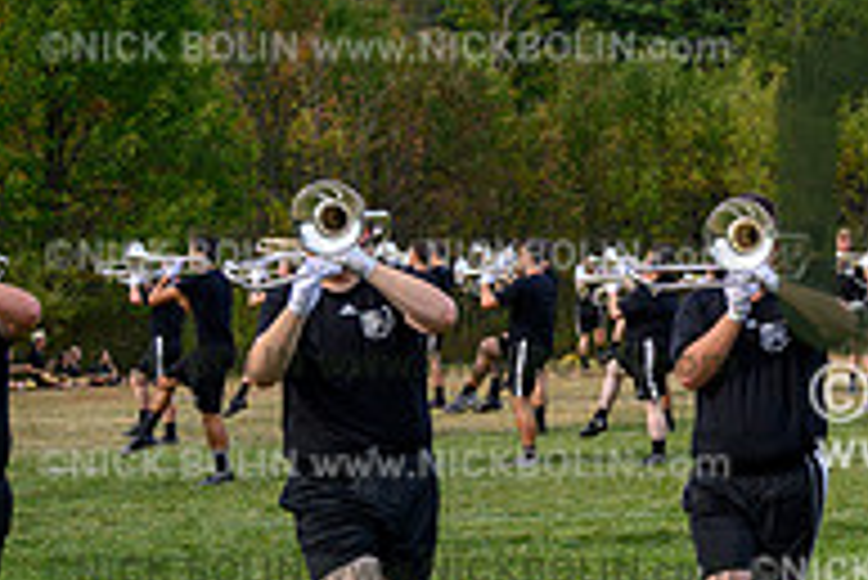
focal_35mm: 117
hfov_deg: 16.6
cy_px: 256
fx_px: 2823
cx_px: 1093
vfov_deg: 11.7
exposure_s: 1/800
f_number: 4.5
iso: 200
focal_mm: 39
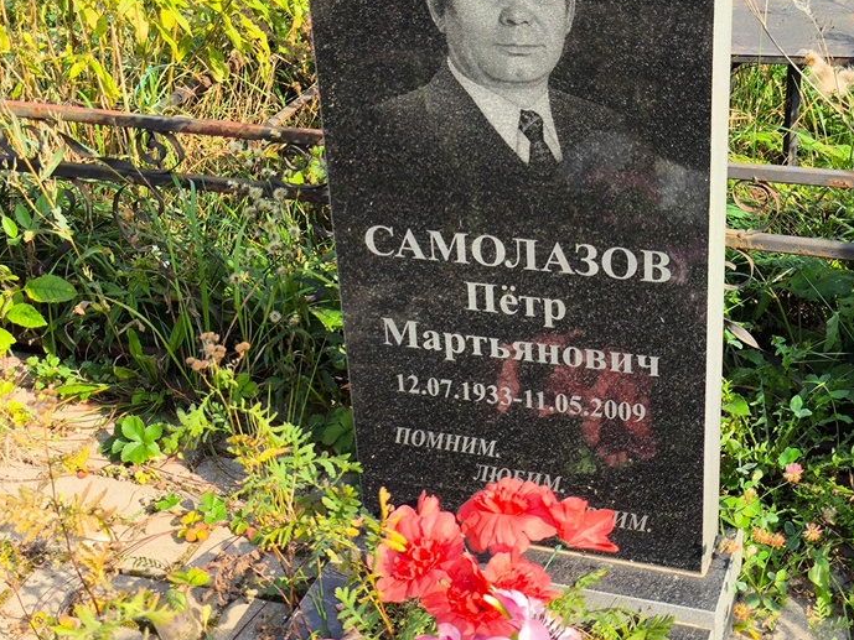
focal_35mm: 58
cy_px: 318
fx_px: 1431
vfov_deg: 25.2
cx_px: 456
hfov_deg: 33.2
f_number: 1.7
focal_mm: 4.71
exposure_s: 1/705
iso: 50
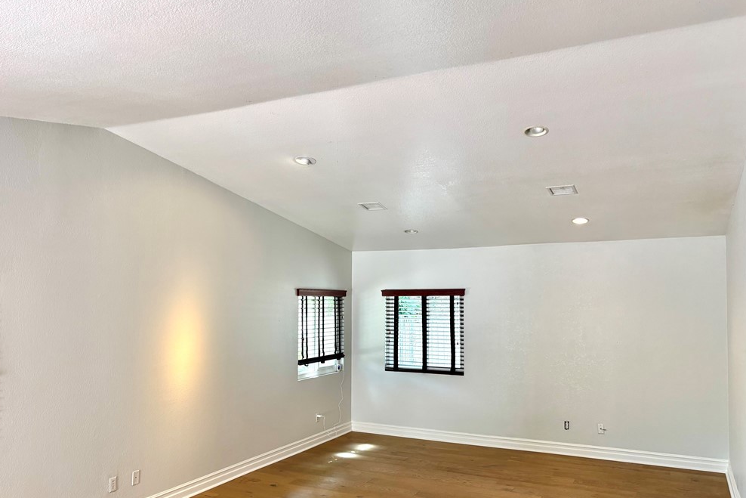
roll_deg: -1.8
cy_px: 281
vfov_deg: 46.3
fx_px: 580
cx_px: 375
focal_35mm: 28
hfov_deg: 65.5
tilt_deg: +2.1
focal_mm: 5.96
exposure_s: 1/120
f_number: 1.6
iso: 125
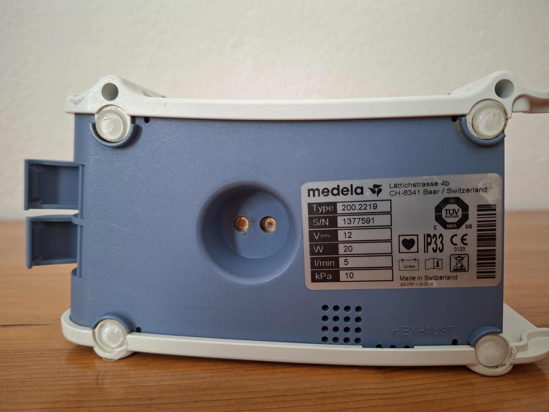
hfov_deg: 73.9
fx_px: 365
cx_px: 274
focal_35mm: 23
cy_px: 206
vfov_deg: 58.9
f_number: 1.8
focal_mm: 5.54
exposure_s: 1/33
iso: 320
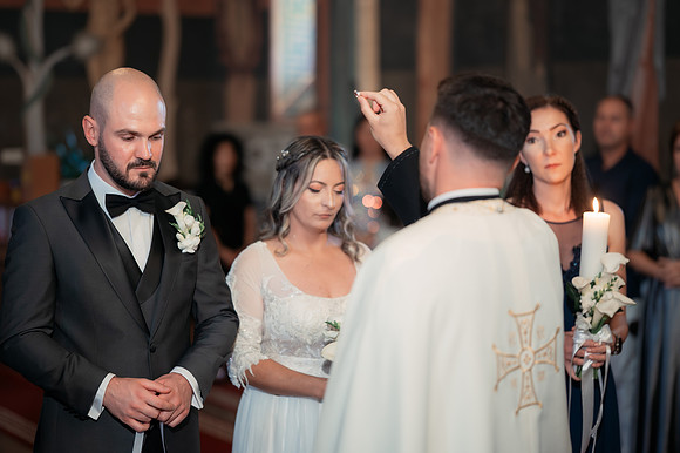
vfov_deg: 16.1
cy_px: 226
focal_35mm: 85
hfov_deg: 23.9
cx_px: 340
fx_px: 1605
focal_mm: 85
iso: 1600
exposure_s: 1/200
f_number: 1.8
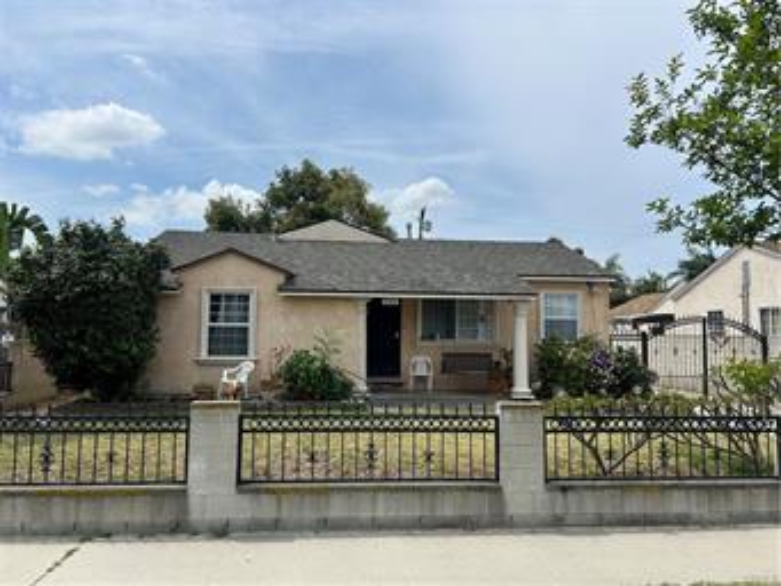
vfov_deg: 53.1
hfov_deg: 67.3
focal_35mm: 26
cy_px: 293
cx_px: 390
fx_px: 587
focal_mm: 5.7
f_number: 1.5
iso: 50
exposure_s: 1/6579
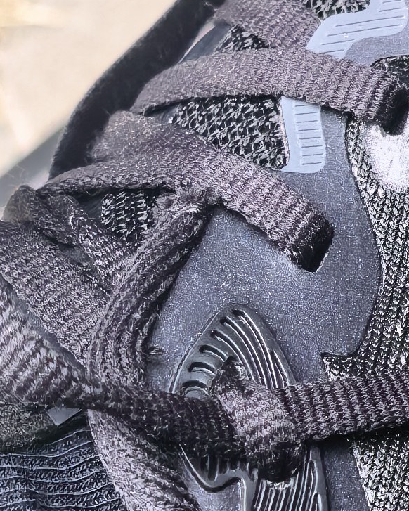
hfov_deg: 11.0
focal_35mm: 132
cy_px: 295
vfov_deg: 14.6
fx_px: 1996
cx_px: 730
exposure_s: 1/100
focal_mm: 5.75
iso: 100
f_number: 2
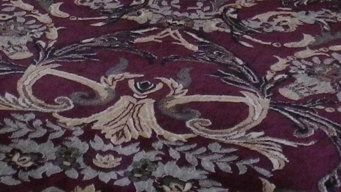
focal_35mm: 124
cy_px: -242
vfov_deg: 9.0
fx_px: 1121
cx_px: 106
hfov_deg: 17.2
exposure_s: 1/100
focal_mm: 5.05
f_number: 3.5
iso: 250
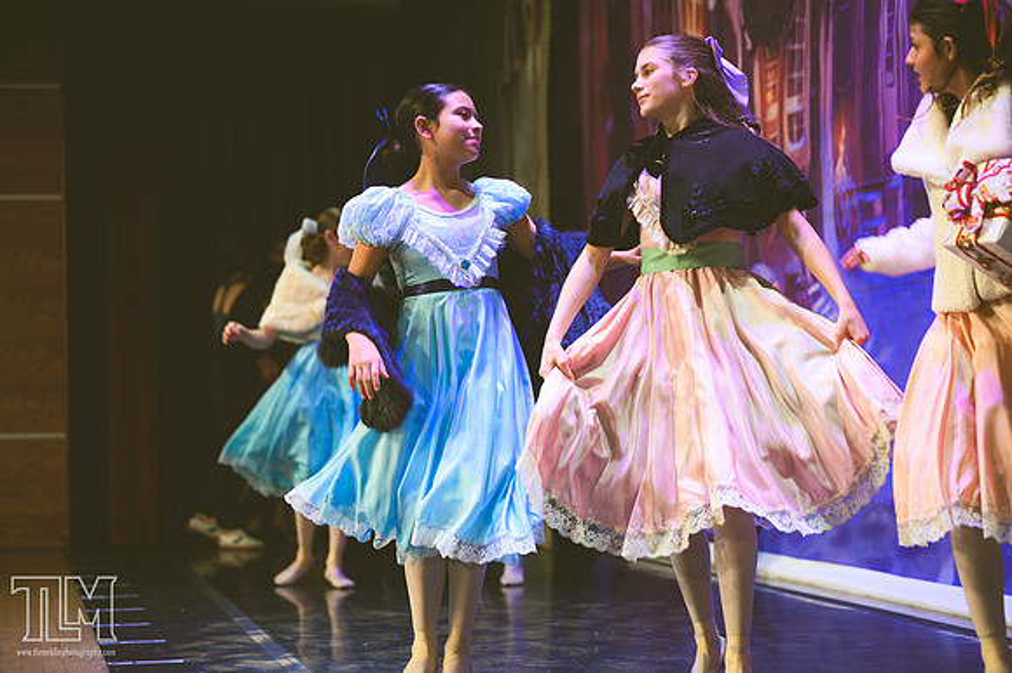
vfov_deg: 15.9
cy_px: 336
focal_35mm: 86
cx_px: 506
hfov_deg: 23.7
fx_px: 2416
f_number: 2.8
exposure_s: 1/250
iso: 800
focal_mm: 86
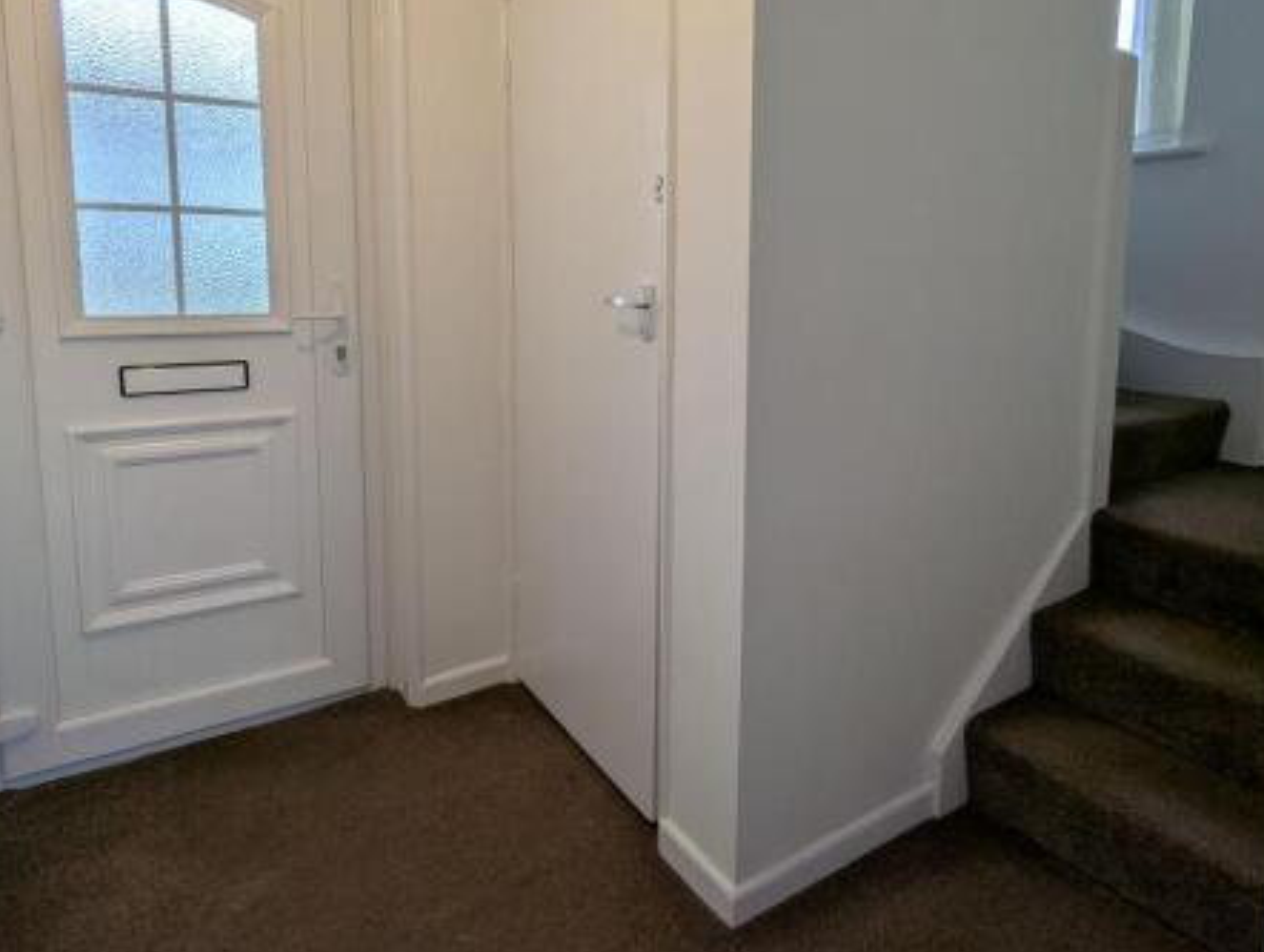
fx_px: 768
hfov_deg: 78.9
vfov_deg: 62.8
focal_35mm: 21
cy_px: 365
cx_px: 618
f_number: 2.2
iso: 52
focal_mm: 2.35
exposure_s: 1/92.5
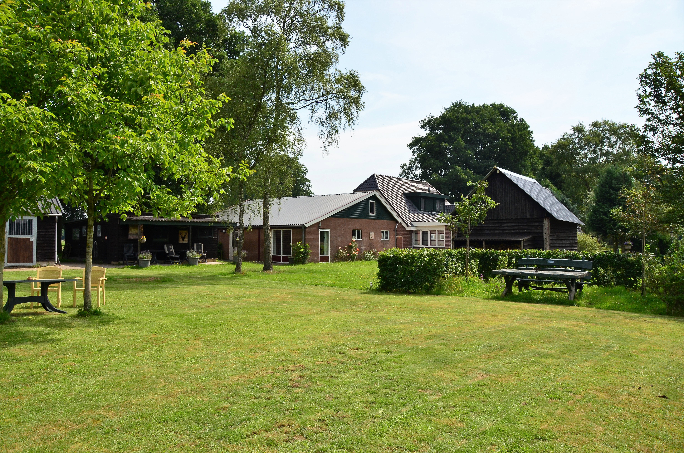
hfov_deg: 67.5
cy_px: 226
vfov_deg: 47.7
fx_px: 512
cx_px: 342
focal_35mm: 27
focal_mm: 18
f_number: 8
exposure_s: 1/1250
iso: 500
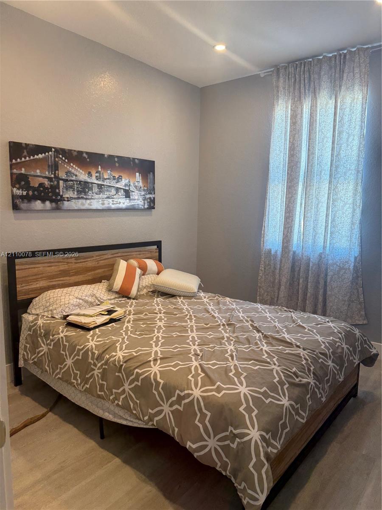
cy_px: 255
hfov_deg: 56.8
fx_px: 353
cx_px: 191
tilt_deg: -9.1
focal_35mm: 24
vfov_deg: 71.6
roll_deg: -2.2
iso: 160
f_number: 1.78
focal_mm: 6.76
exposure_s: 1/120
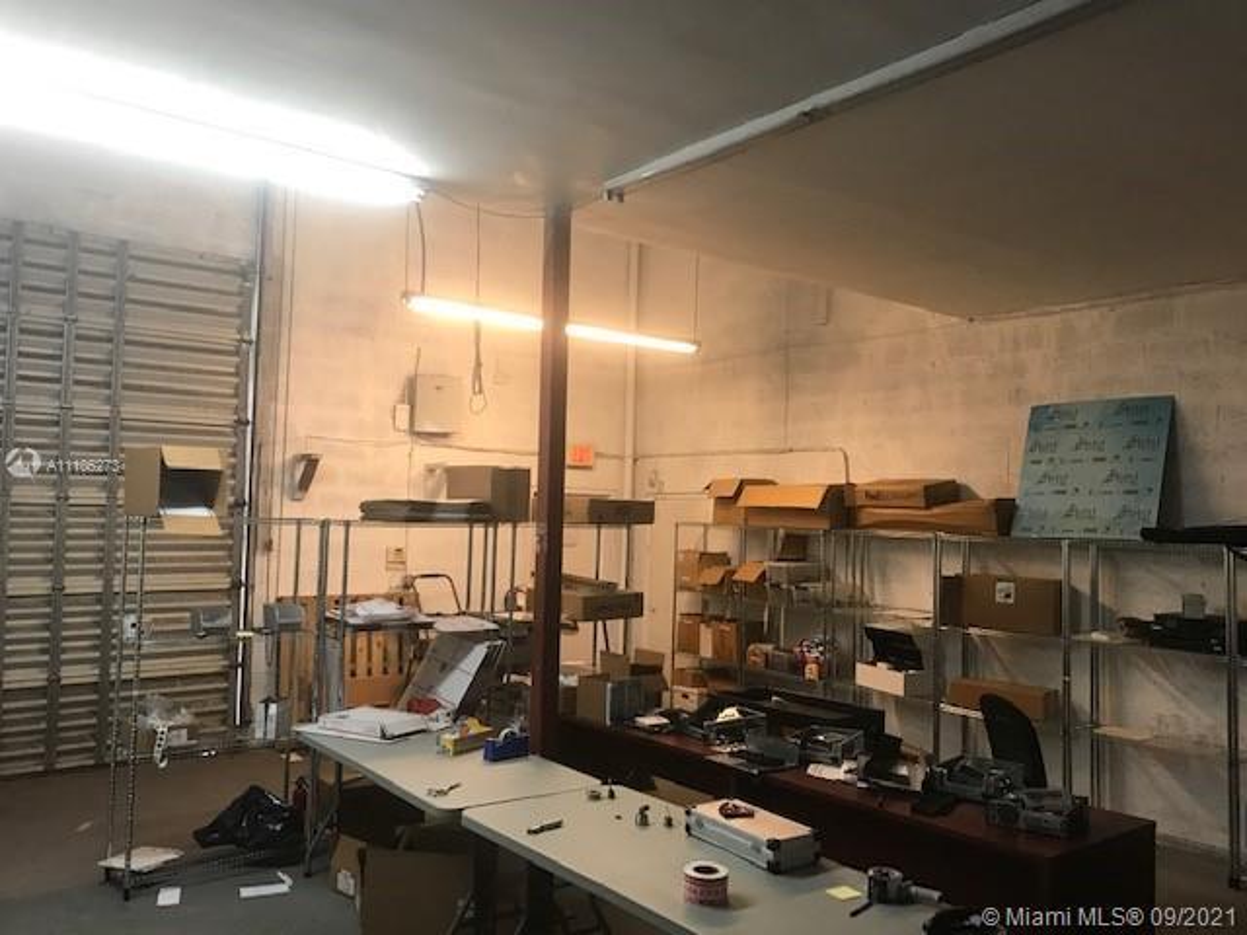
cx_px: 624
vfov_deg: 49.7
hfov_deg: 63.4
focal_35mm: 28
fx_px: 1009
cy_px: 468
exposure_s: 1/20
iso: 40
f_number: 1.8
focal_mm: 3.99
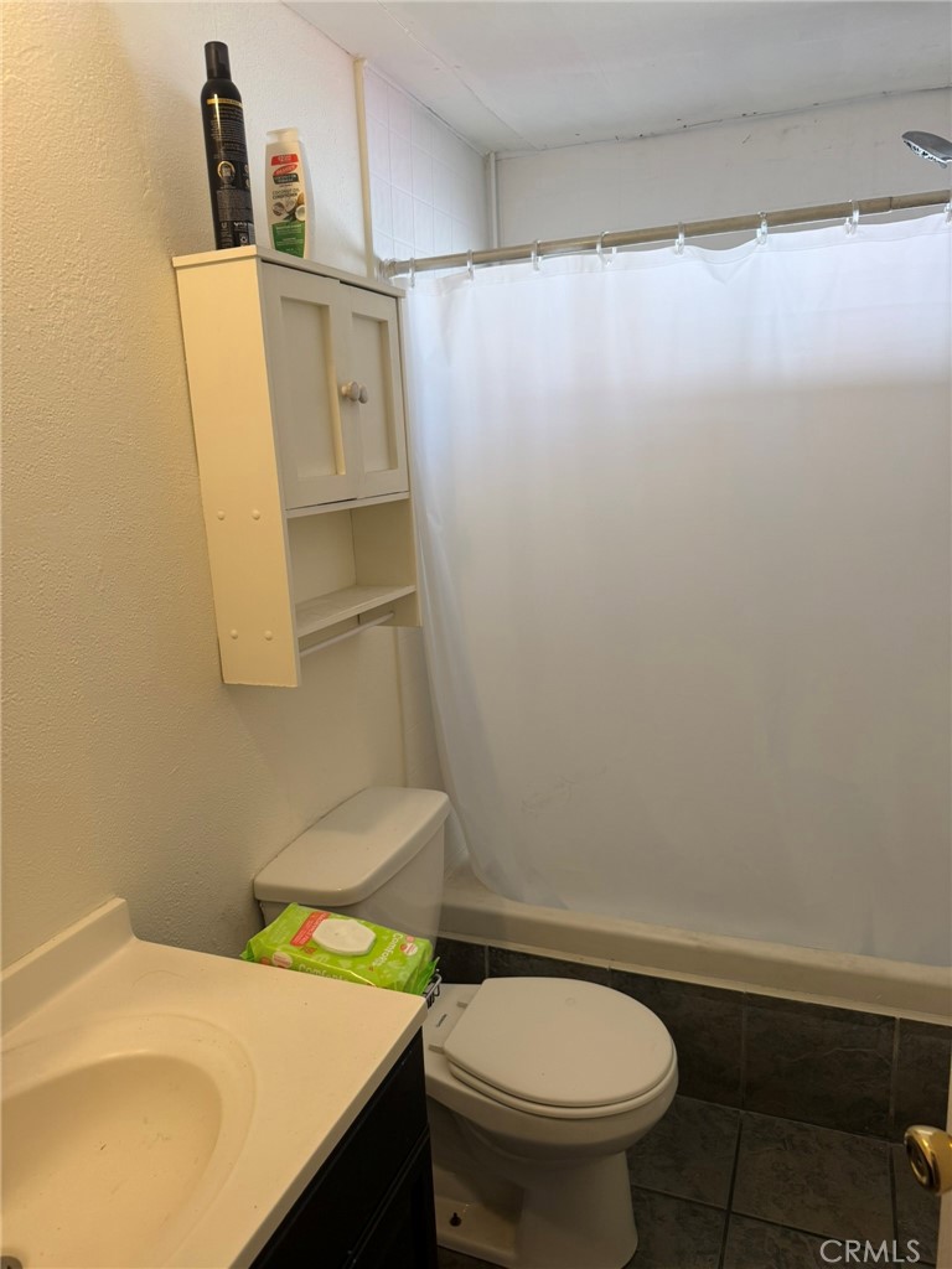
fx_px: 880
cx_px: 476
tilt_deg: -10.9
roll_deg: +2.3
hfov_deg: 56.8
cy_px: 634
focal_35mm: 24
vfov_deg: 71.6
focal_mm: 6.76
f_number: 1.78
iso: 125
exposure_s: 1/120
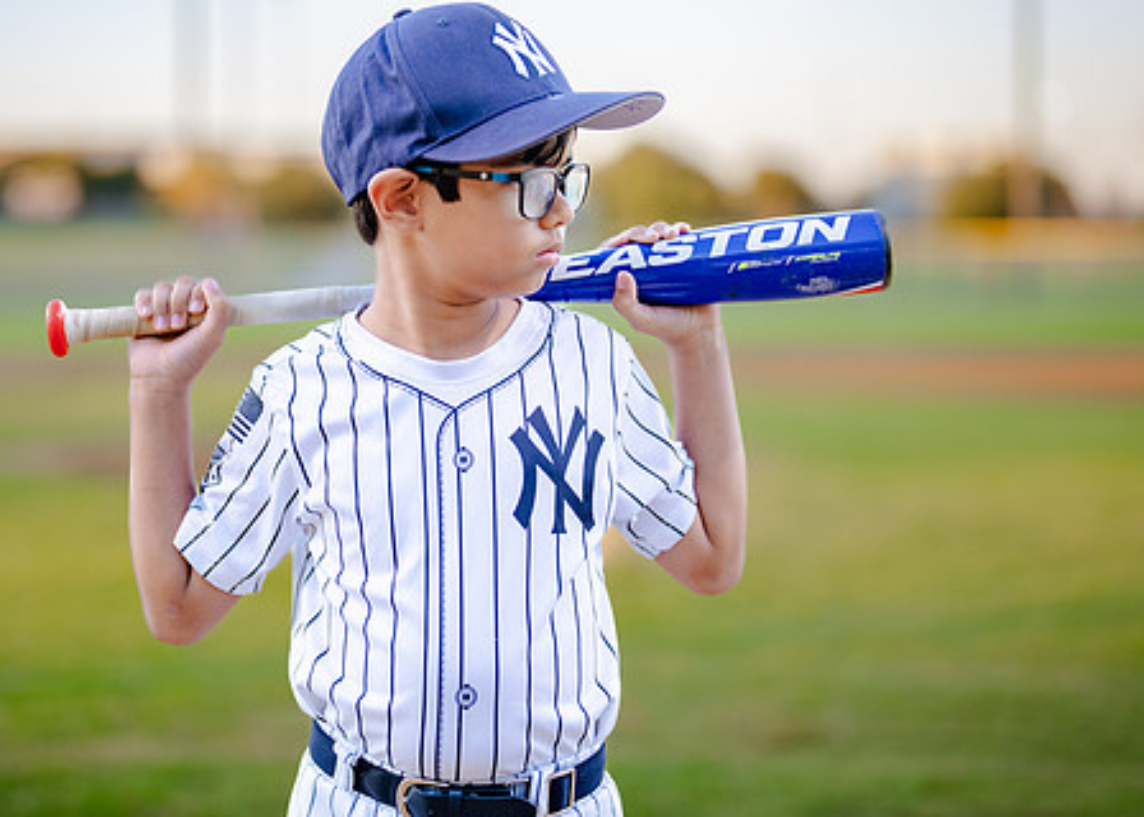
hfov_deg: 25.4
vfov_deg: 18.3
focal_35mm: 78
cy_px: 348
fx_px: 2534
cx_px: 482
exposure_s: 1/1000
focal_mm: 50
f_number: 1.2
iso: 250
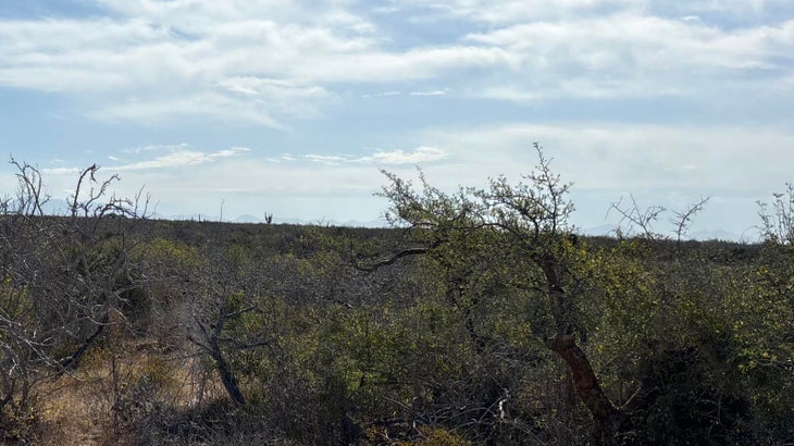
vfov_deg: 22.6
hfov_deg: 37.4
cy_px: 178
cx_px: 128
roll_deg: -0.3
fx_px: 1115
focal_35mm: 53
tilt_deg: +3.5
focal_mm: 5.96
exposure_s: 1/12195
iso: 50
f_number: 1.6
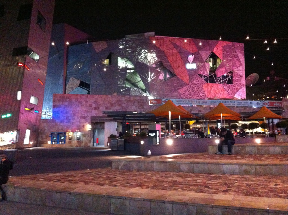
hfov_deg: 52.7
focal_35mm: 35
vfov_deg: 40.6
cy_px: 108
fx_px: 291
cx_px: 144
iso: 1000
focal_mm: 3.85
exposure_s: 1/15
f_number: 2.8
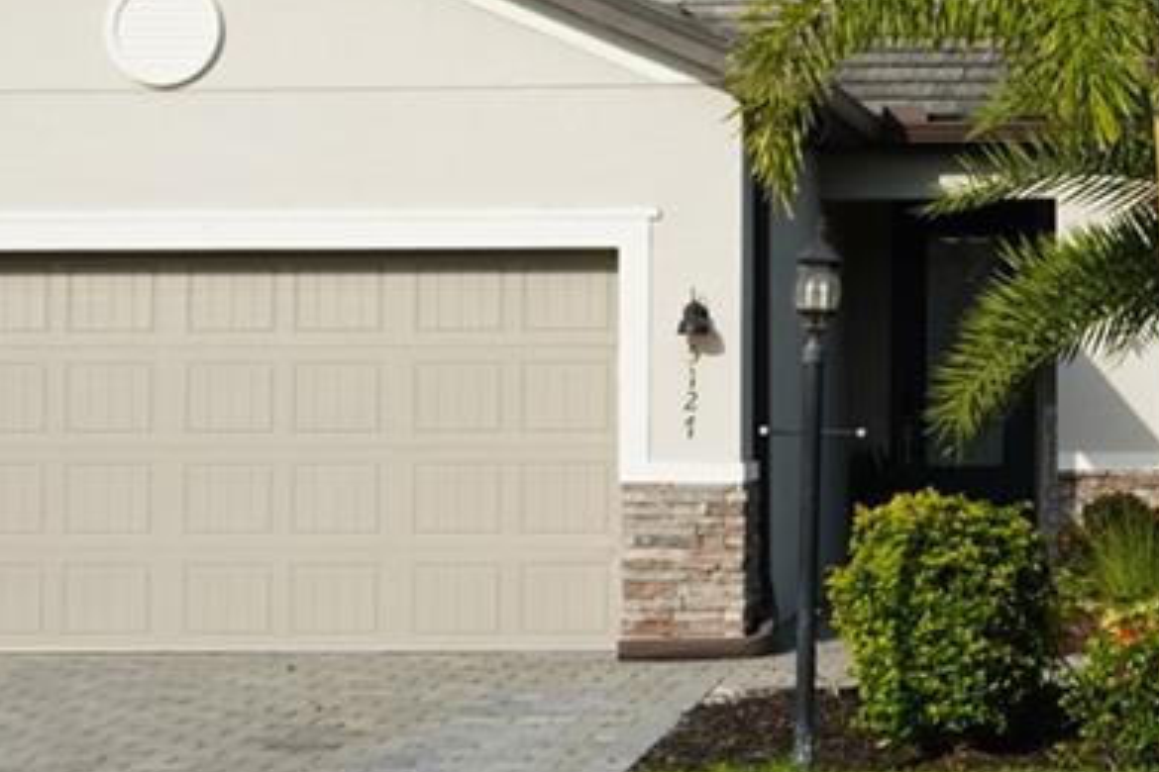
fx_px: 3768
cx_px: 1153
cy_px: 169
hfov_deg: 17.1
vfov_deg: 11.7
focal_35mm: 117
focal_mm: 19
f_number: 5
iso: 100
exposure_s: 1/800
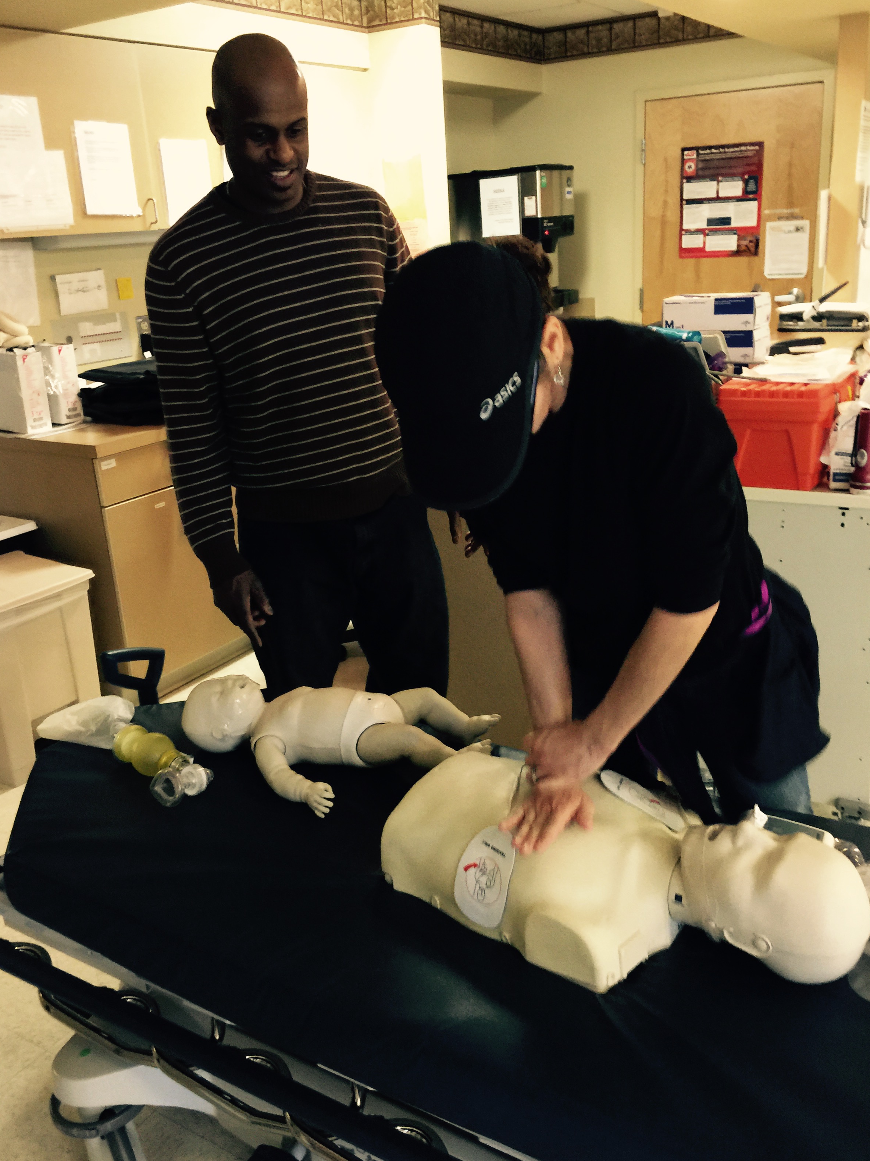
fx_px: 1005
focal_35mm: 30
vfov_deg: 60.0
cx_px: 435
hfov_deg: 46.8
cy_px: 571
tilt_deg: -17.8
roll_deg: +2.9
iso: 64
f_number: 2.2
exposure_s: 1/4
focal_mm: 4.15
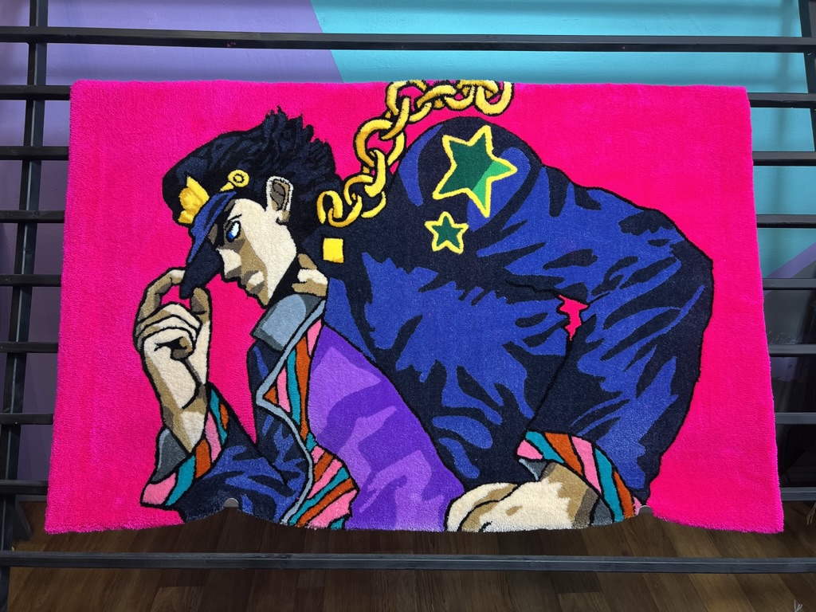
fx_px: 613
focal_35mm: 26
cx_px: 408
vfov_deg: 53.1
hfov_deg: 67.3
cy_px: 306
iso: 80
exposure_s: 1/100
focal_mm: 5.7
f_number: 1.5
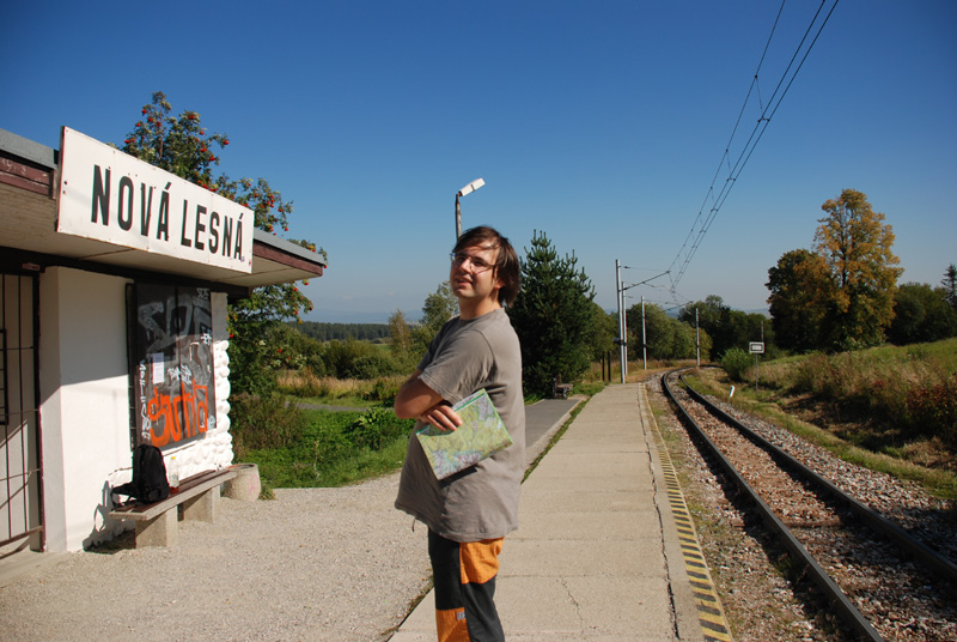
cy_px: 321
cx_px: 478
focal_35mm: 27
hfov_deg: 67.3
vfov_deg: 48.1
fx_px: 719
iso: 100
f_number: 3.5
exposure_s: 1/1250
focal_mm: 18
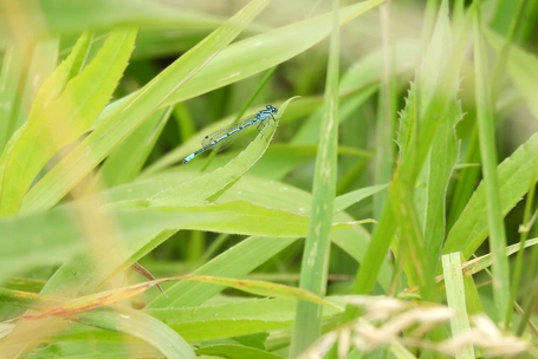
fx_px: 10931
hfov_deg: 2.8
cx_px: 260
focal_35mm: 731
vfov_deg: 1.9
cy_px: 126
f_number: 5
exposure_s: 1/160
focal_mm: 89.2
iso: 100
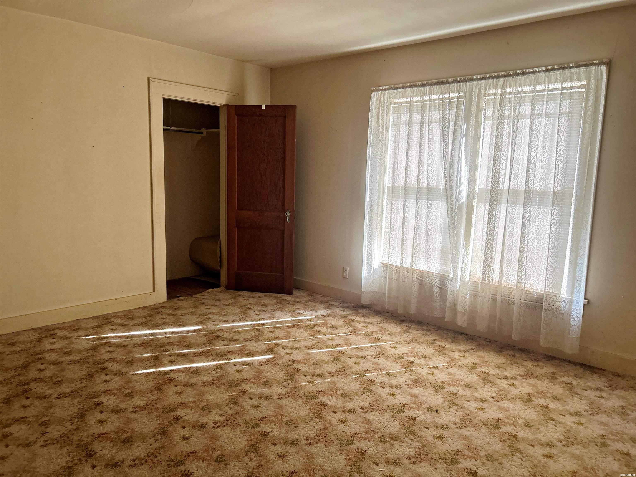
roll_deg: -1.4
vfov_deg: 53.1
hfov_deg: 67.3
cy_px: 238
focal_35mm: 26
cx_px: 318
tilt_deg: -6.3
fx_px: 478
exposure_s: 1/76
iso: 125
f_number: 1.5
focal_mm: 5.7
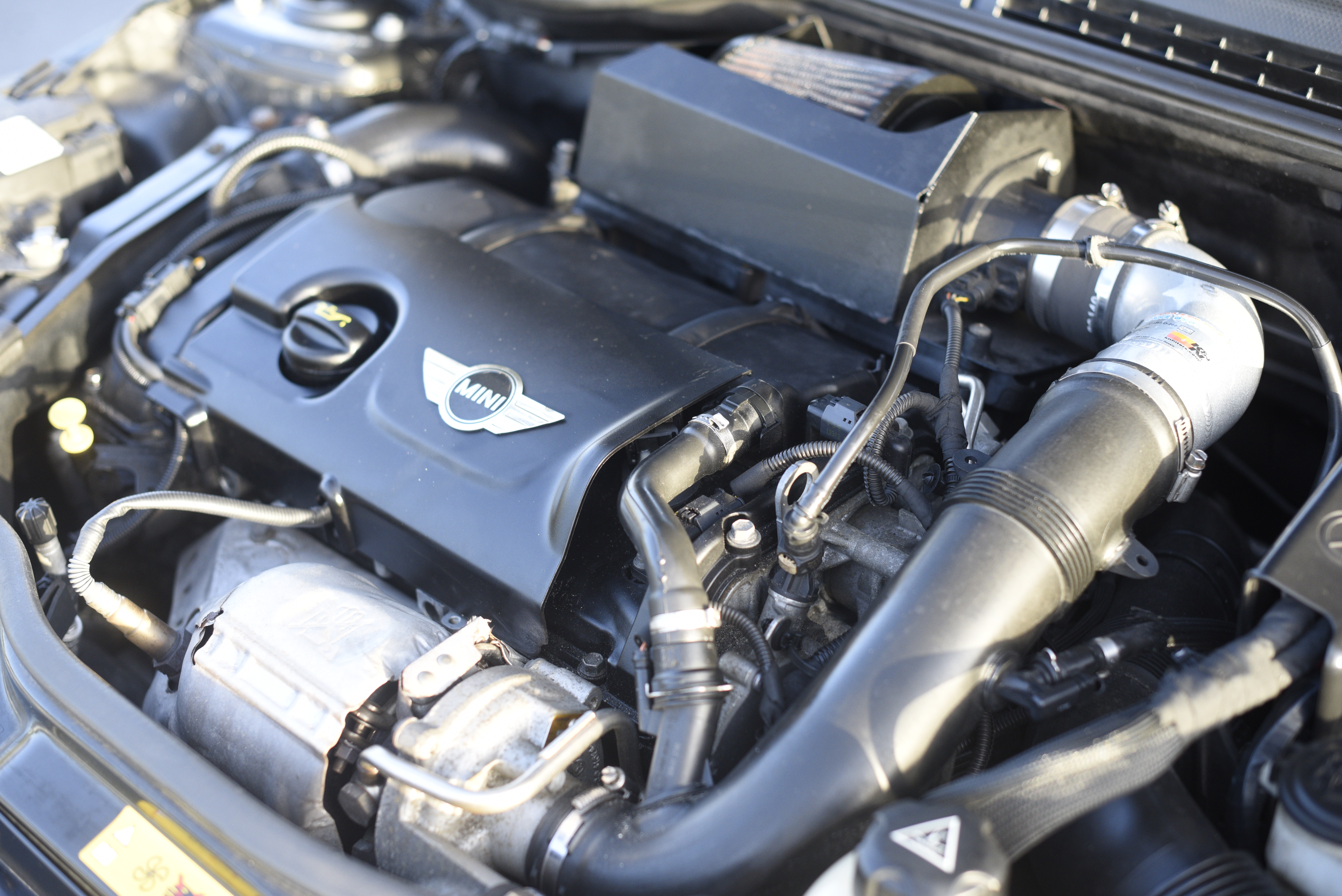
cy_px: 448
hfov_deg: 39.6
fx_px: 1865
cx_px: 671
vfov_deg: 27.0
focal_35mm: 50
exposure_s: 1/640
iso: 1000
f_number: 2.8
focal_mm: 50
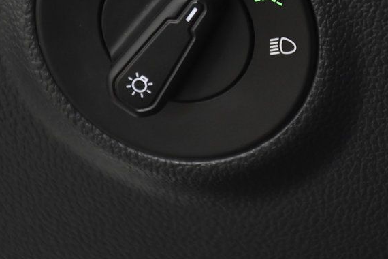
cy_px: 41
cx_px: 253
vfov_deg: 3.6
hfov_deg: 5.5
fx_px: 4063
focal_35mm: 377
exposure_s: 1/125
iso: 2000
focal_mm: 140
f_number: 5.6
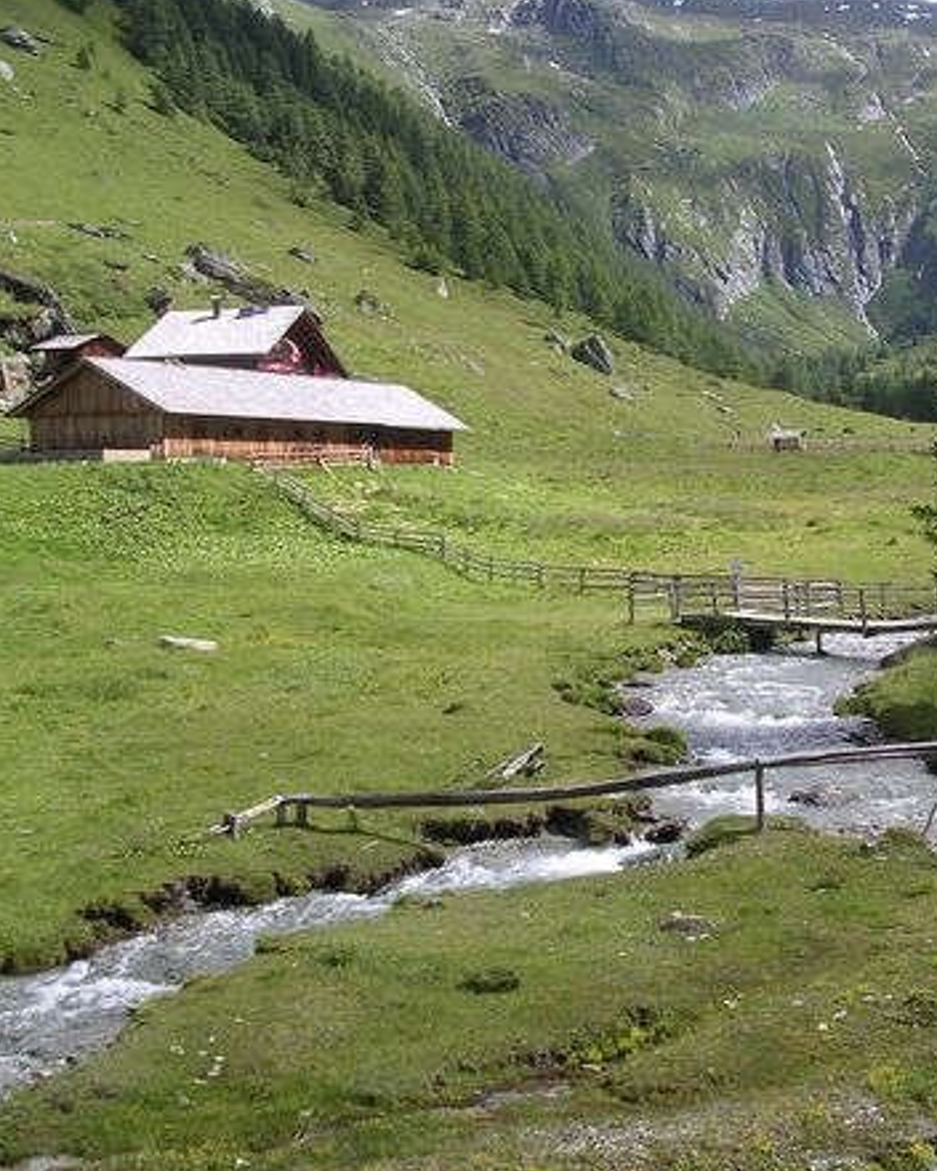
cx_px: 612
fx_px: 1872
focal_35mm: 54
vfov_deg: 34.7
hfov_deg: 28.0
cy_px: 516
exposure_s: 1/186
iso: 100
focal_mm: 5.8
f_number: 5.6
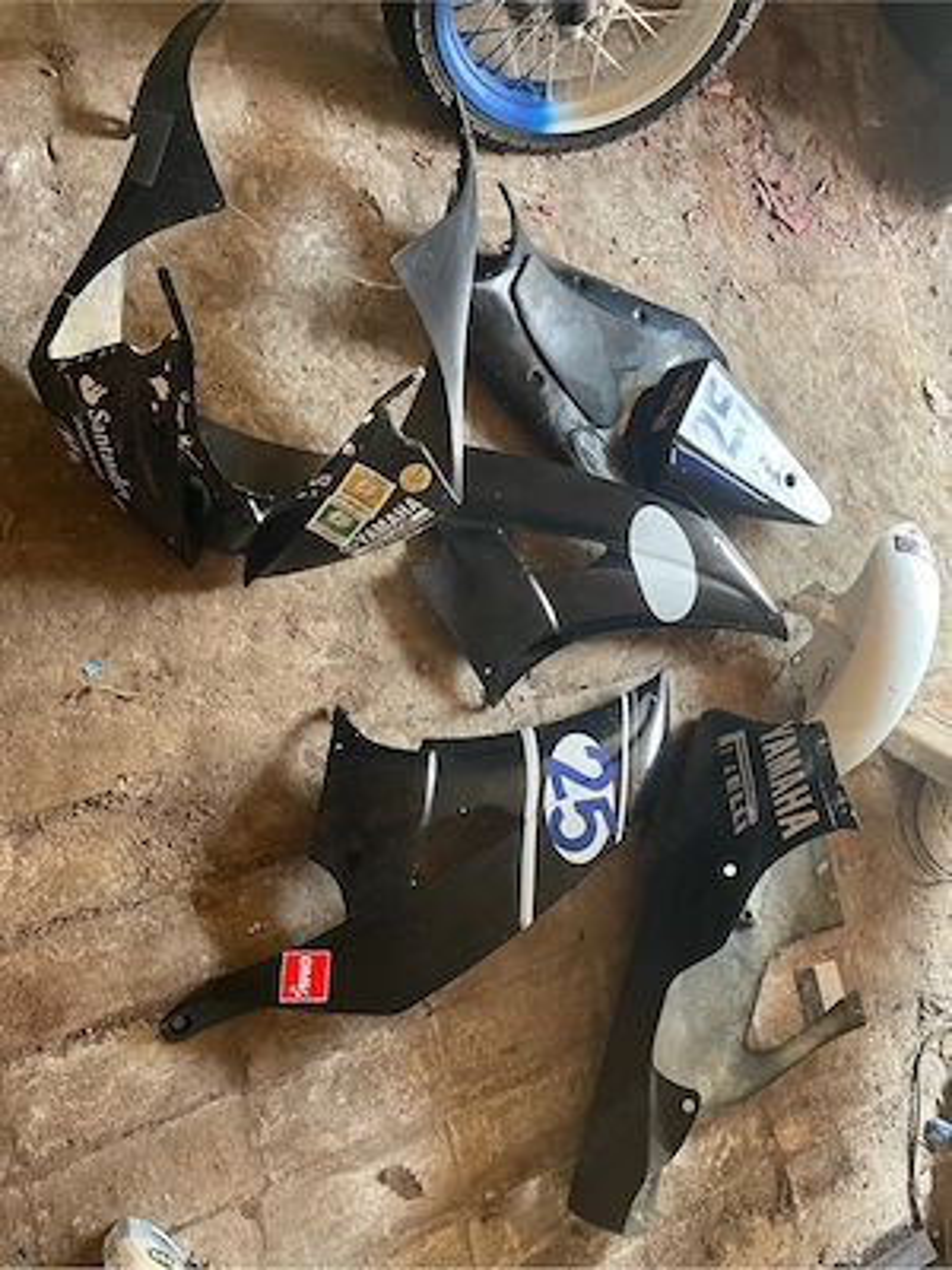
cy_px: 635
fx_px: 953
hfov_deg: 53.1
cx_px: 476
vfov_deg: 67.3
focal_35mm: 26
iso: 320
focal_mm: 4.2
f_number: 1.6
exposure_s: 1/60
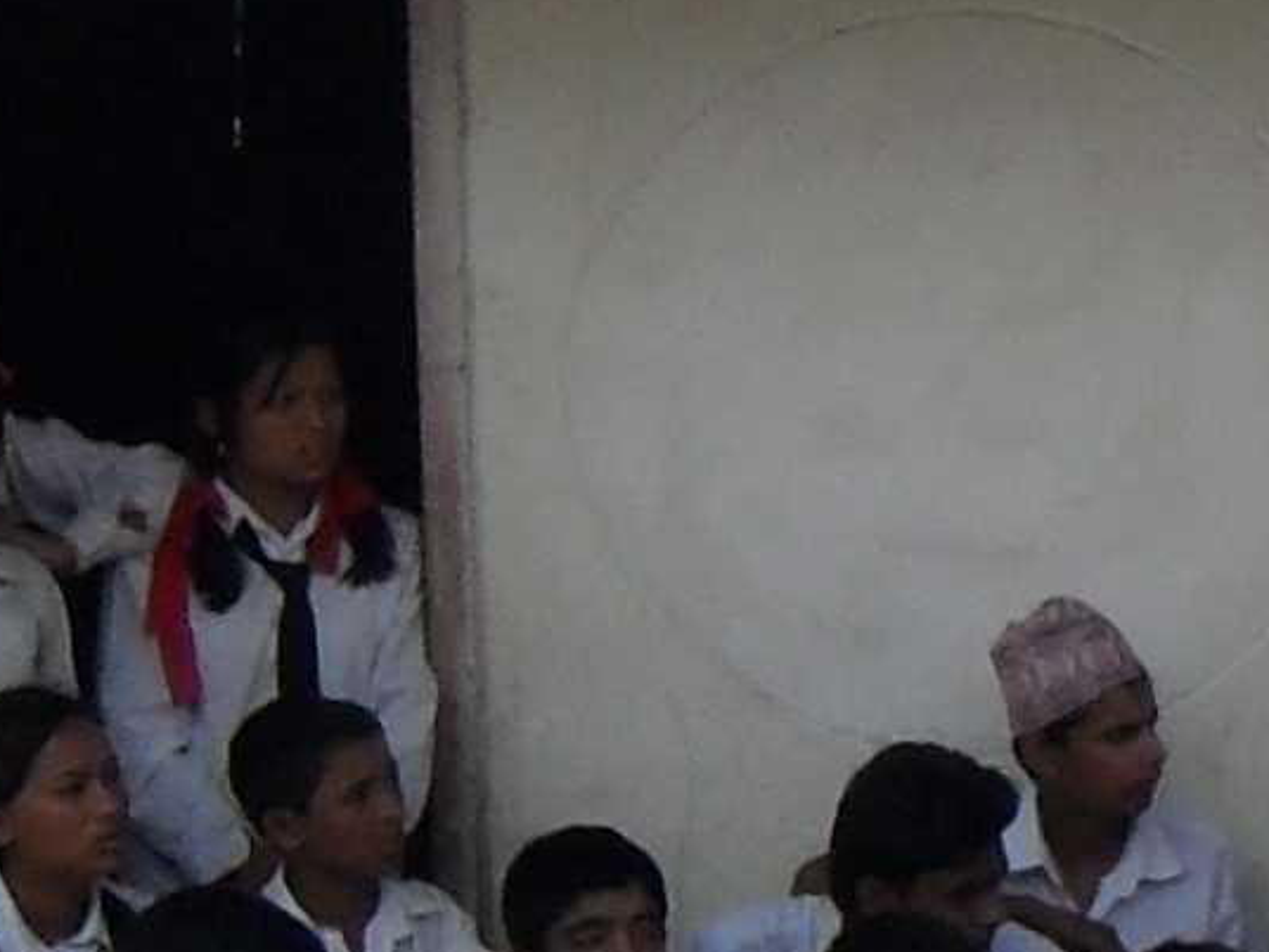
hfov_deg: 8.7
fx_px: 7662
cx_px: 2881
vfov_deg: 7.1
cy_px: 315
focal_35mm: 209
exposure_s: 1/125
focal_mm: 5
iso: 80
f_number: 9.5
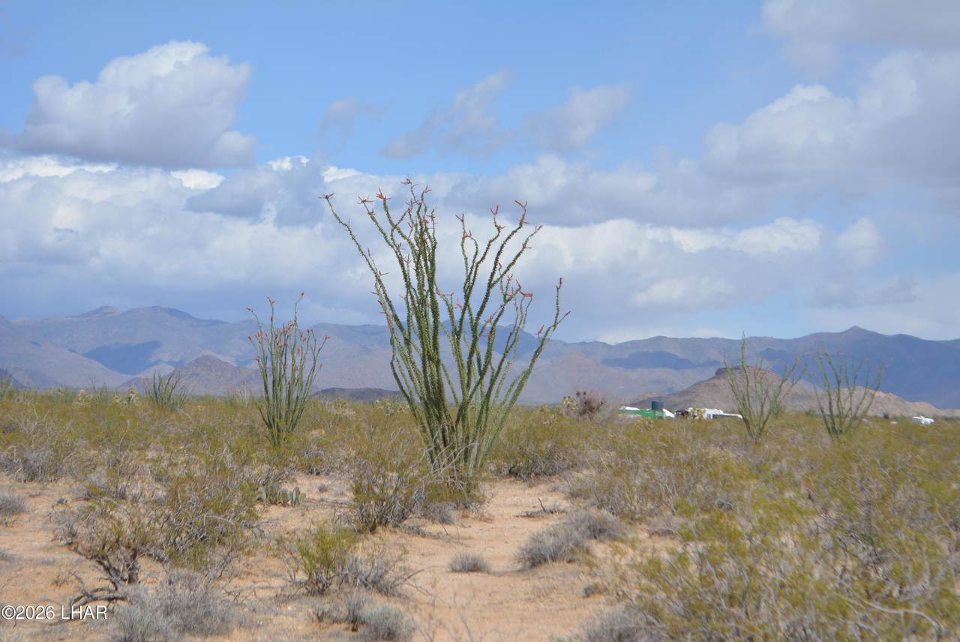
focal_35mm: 82
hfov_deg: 24.6
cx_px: 480
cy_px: 321
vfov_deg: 16.6
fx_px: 2202
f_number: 8
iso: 400
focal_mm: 55
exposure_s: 1/2000
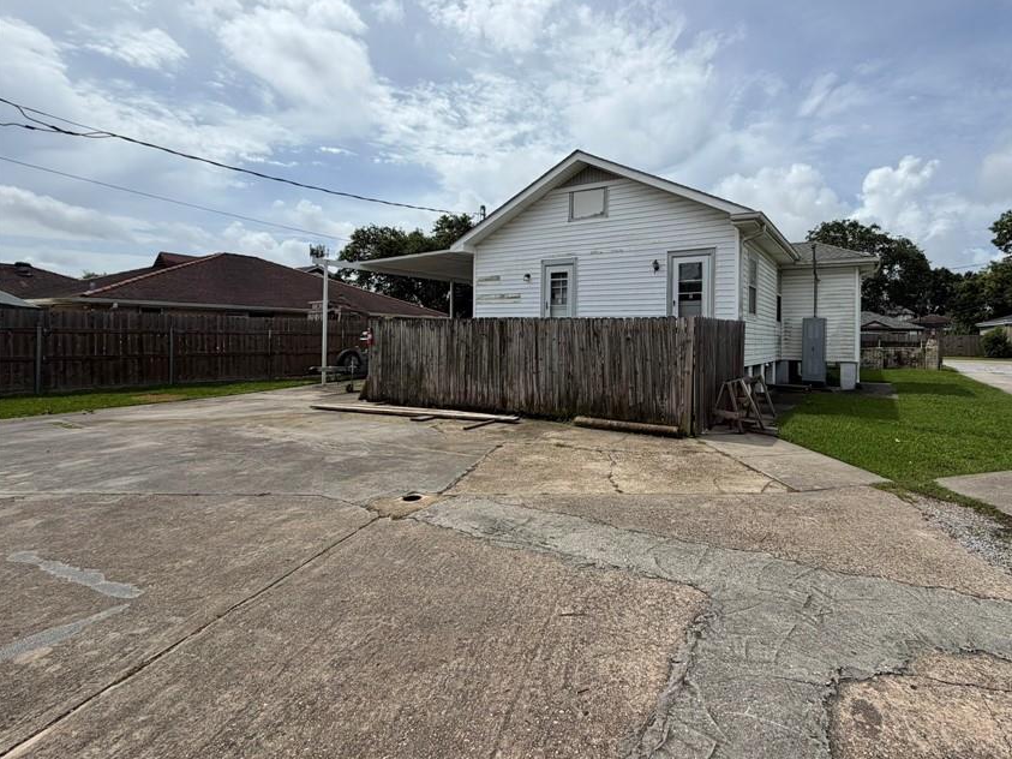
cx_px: 610
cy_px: 336
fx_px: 497
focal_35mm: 17
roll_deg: -0.1
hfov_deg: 89.8
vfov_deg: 74.5
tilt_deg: +0.9
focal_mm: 2.22
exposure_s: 1/1745
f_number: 2.2
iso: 20
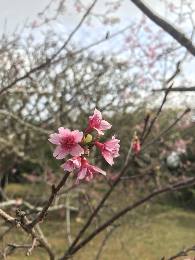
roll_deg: +2.6
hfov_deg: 49.7
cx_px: 98
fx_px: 210
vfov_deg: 63.4
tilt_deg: +9.6
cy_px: 130
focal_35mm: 28
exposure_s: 1/1088
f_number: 1.8
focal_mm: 3.99
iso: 20
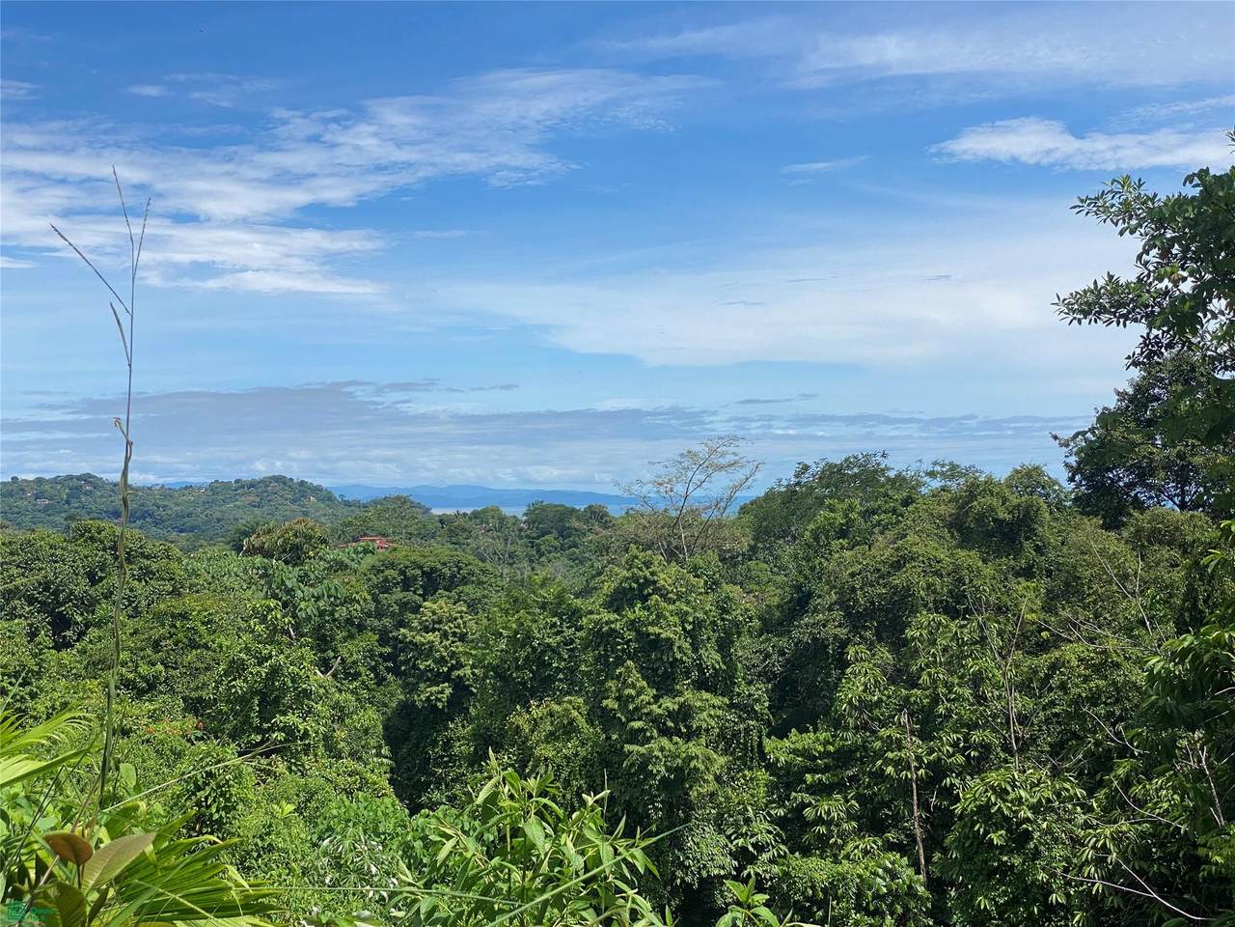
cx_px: 618
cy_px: 464
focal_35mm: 52
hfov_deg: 36.8
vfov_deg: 28.0
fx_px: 1855
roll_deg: +1.4
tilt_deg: +0.6
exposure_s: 1/1916
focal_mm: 6
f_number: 2
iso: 20
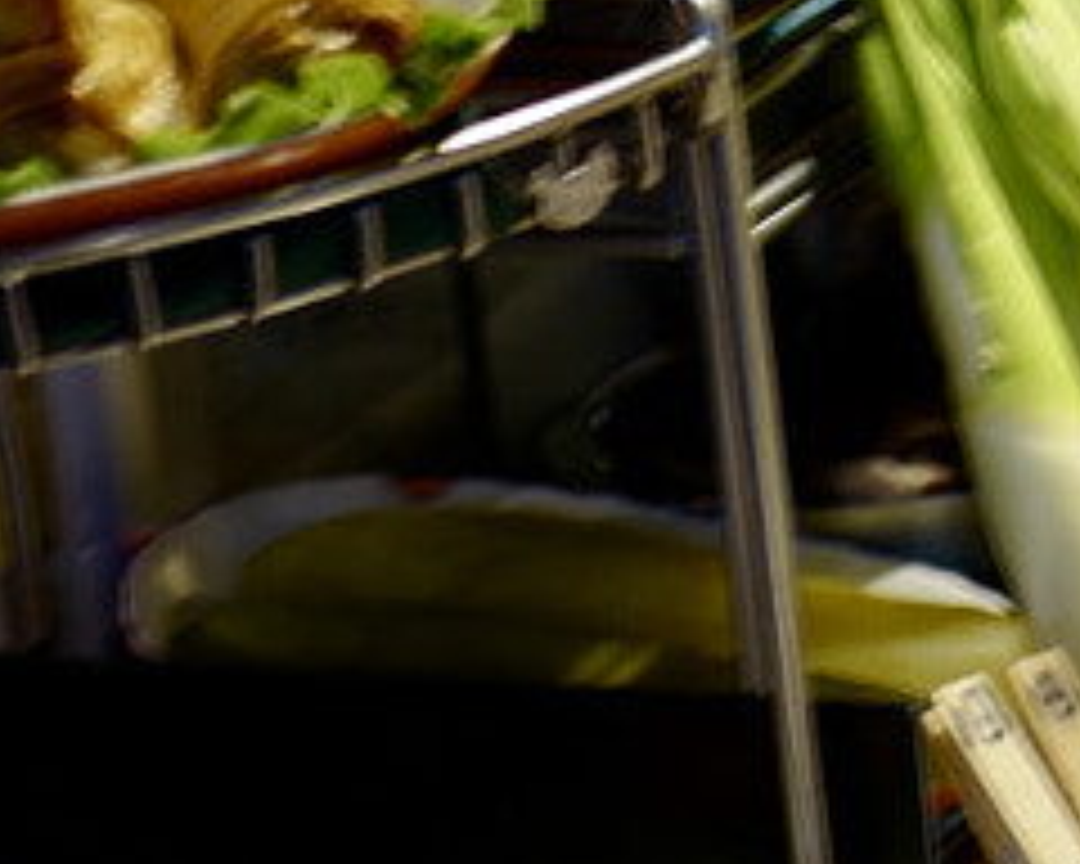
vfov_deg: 8.8
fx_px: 5594
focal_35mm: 175
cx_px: 1899
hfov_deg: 10.4
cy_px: -94
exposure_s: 1/200
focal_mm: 28
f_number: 1.7
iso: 100
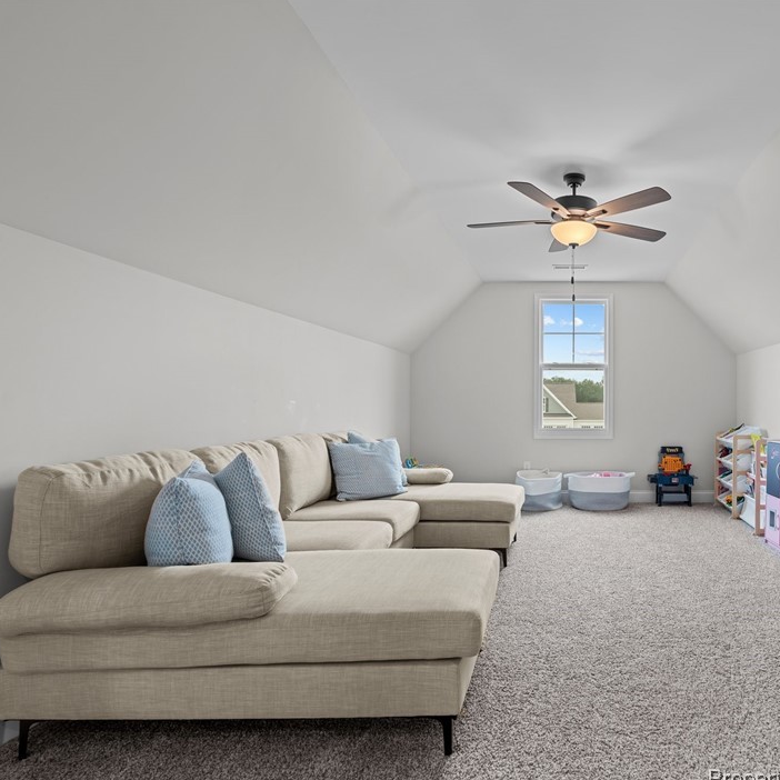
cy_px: 399
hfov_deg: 66.9
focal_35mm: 22
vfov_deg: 70.5
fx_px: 552
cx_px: 567
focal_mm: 16.5
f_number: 8
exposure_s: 1/1.67
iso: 400
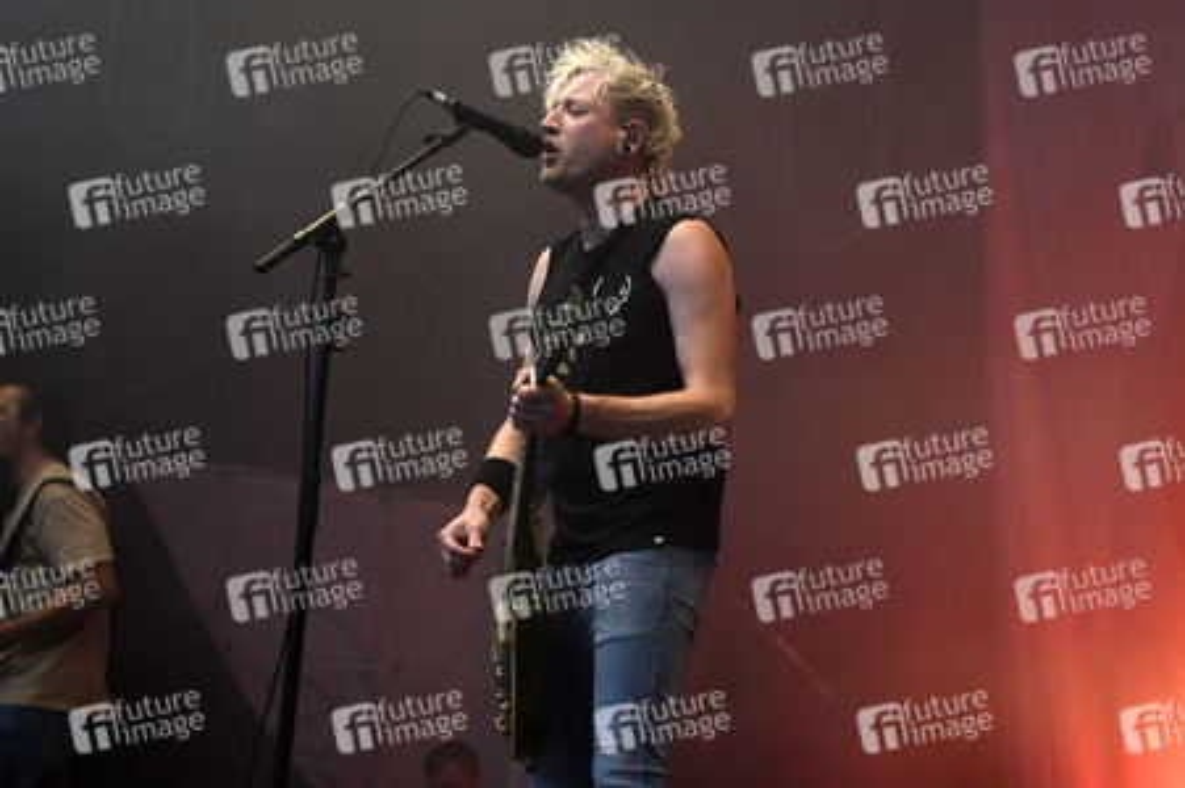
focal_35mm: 70
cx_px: 592
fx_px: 2302
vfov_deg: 19.4
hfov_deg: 28.9
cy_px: 394
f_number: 3.5
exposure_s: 1/500
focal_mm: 70
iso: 1250
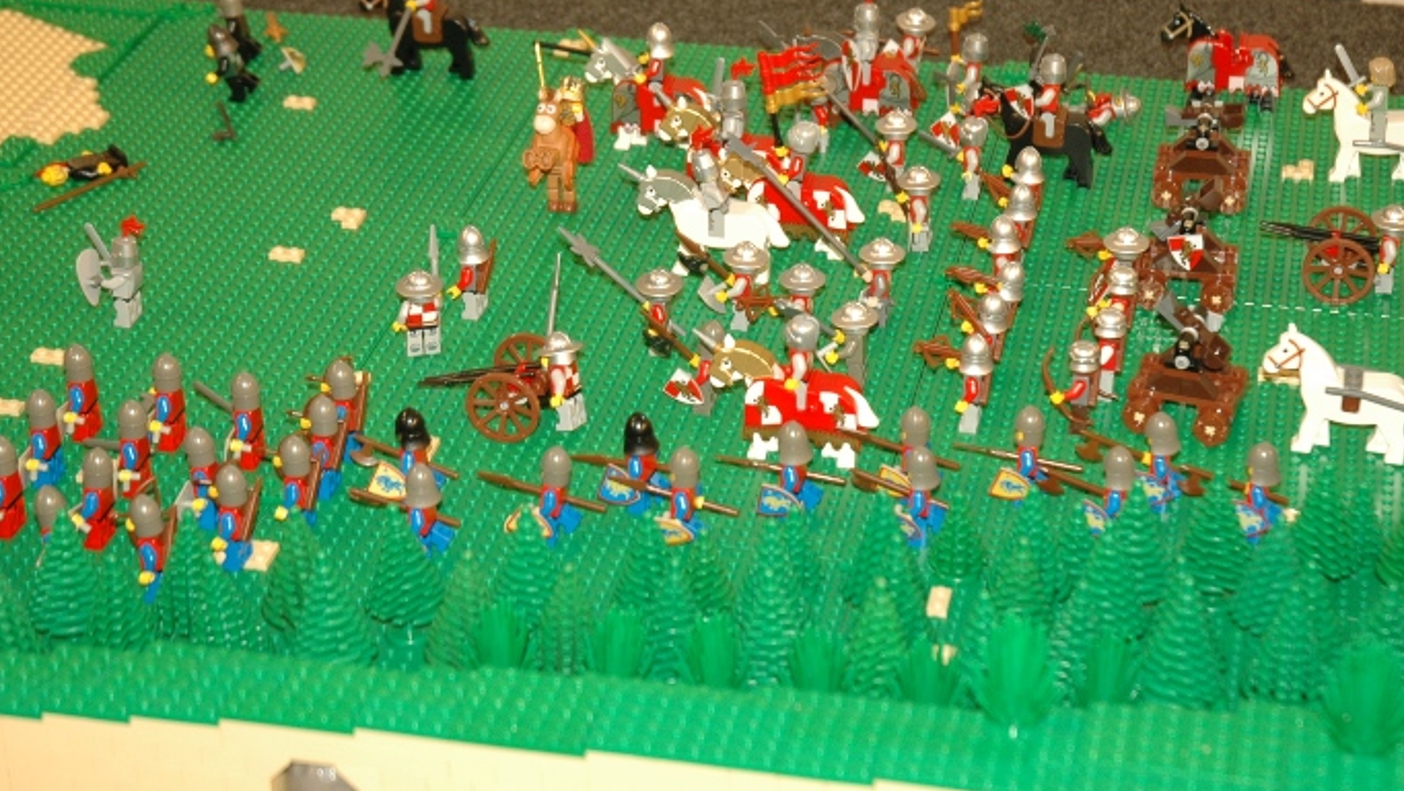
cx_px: 745
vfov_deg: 14.9
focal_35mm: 81
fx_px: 3016
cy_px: 322
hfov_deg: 26.2
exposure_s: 1/60
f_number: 4.5
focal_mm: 44
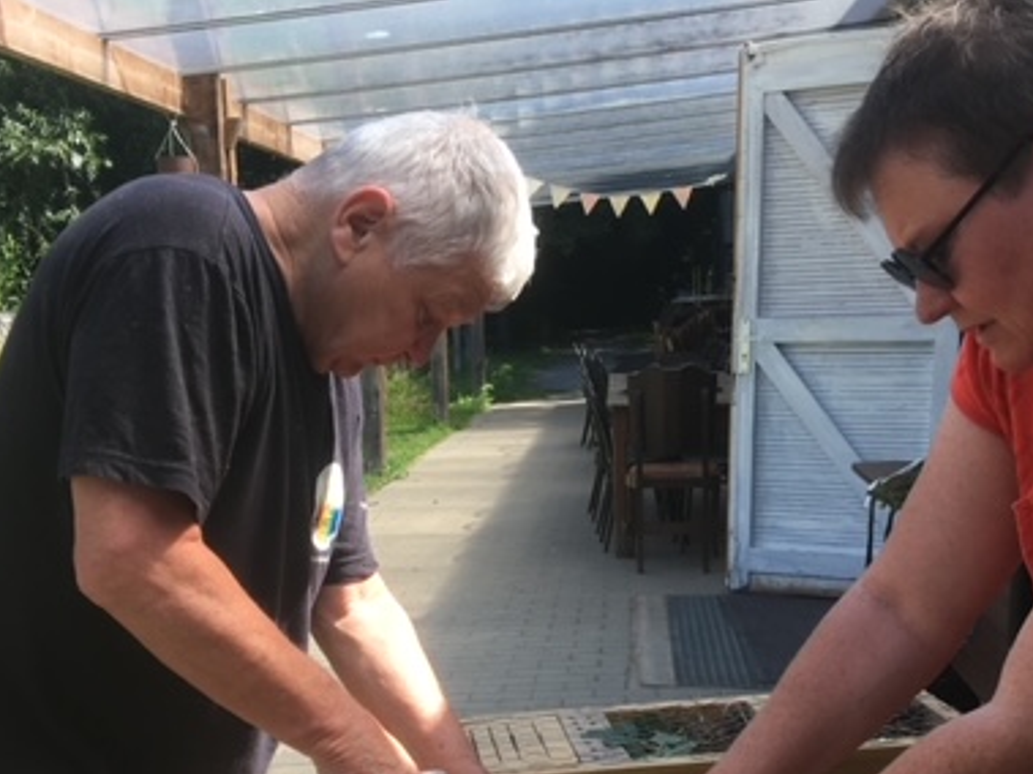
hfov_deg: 38.9
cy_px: 651
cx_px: 493
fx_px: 1462
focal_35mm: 49
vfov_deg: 28.8
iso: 25
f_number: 2.2
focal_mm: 4.15
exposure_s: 1/444
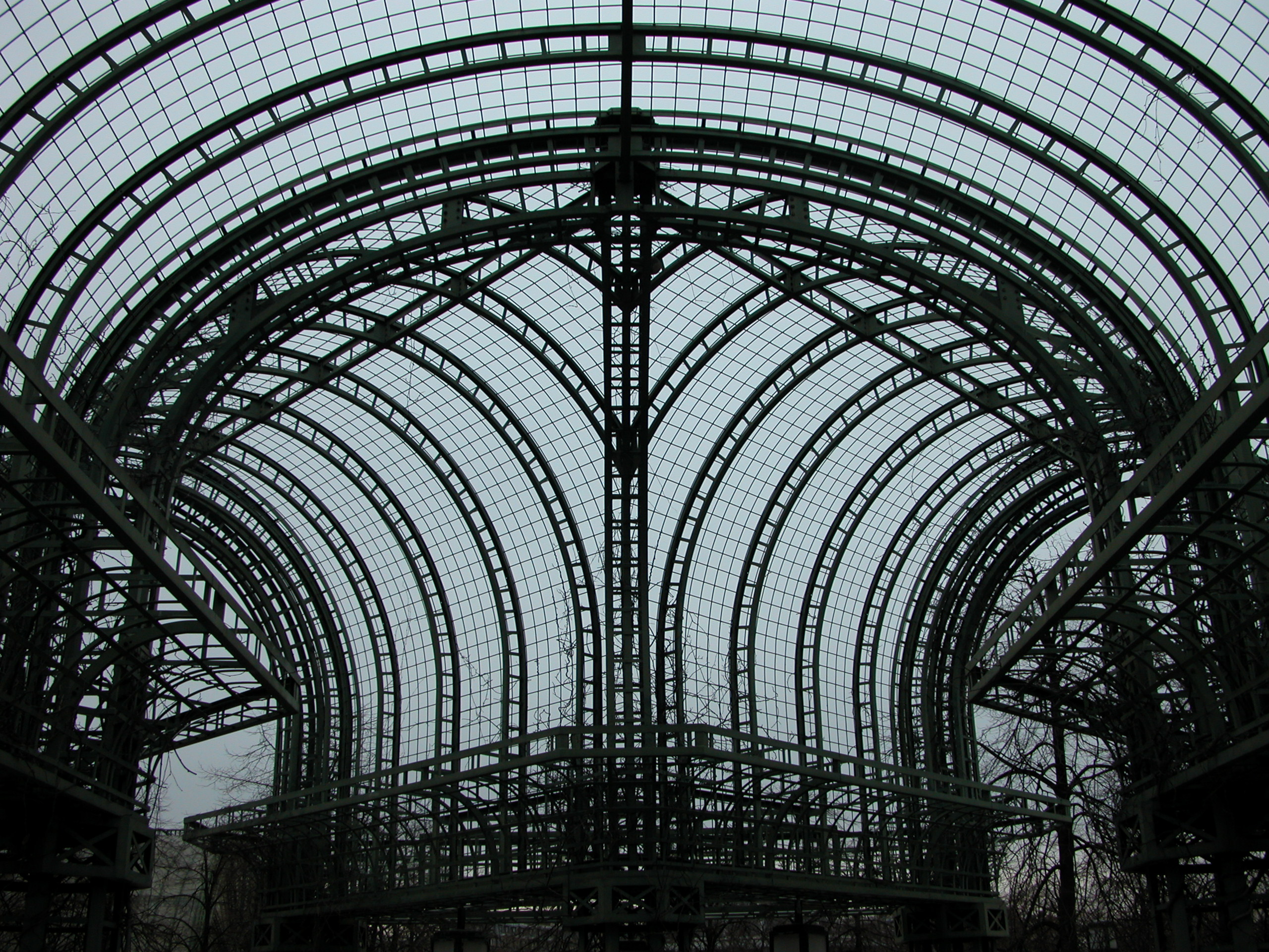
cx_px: 634
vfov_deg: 41.8
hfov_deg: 54.0
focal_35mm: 34
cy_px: 476
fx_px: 1246
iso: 100
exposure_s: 1/56.6
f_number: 3.2
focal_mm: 8.9
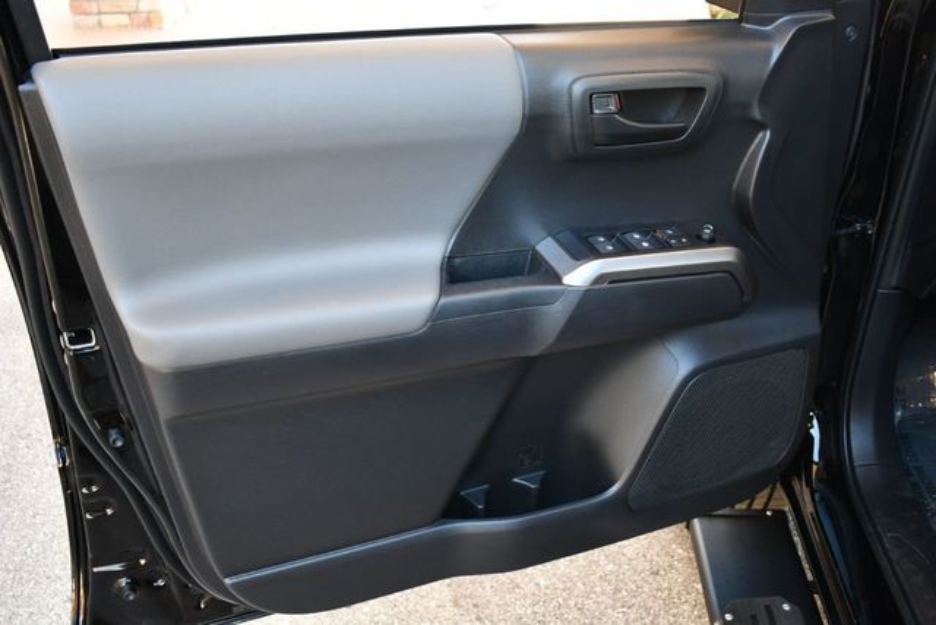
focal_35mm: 36
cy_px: 312
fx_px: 936
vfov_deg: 36.9
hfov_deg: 53.1
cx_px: 468
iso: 800
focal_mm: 18
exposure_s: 1/160
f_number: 3.5
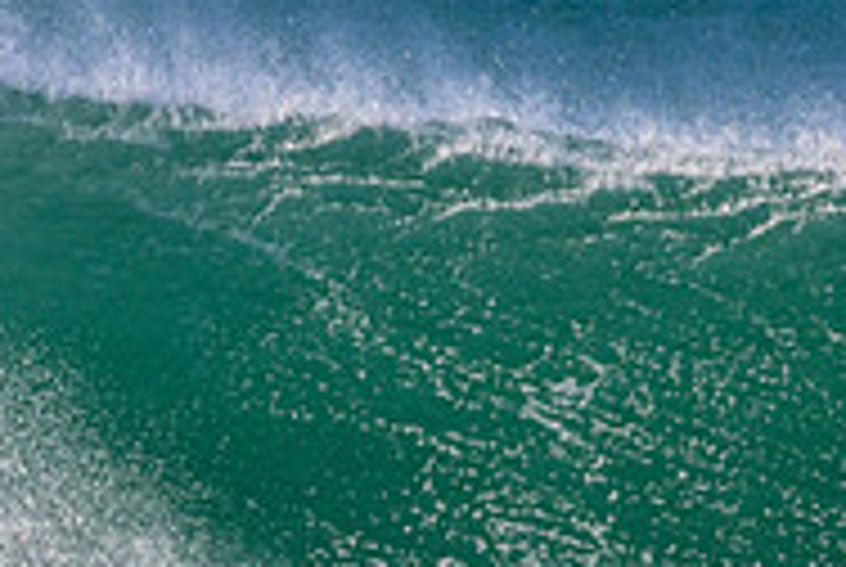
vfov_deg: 0.6
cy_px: 668
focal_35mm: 2466
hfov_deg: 0.8
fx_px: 58041
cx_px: 320
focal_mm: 800
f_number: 11
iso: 1600
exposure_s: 1/2000
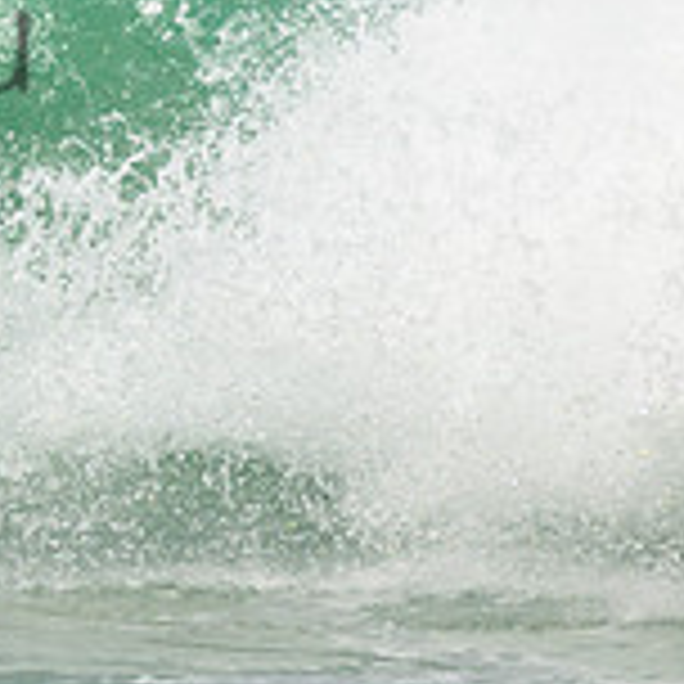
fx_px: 57990
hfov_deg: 0.7
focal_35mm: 2594
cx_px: -446
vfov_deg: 0.7
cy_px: -11
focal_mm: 800
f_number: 11
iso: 720
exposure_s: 1/2000
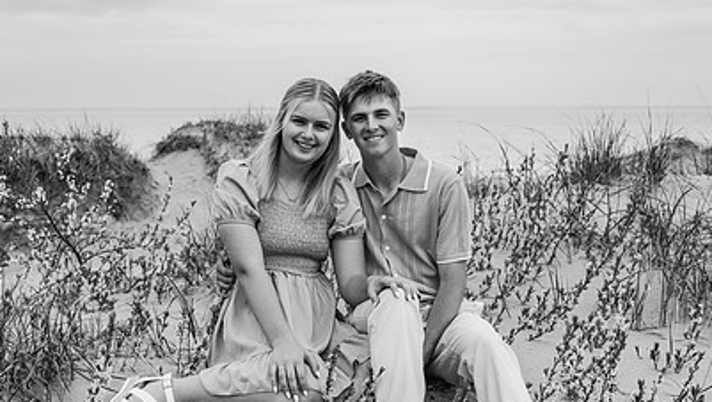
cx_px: 322
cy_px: 262
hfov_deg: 39.1
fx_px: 1001
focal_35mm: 53
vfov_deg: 22.6
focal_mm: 30
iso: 200
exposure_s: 1/1600
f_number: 2.8
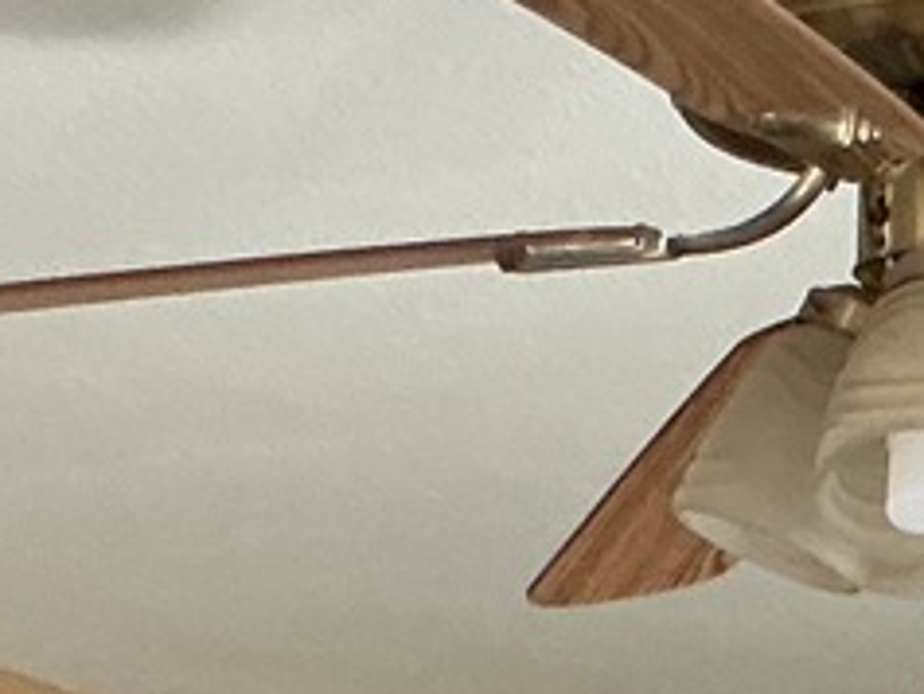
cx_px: 573
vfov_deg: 7.7
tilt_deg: -4.6
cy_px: 1770
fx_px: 4700
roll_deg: +0.1
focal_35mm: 176
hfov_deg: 11.2
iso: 250
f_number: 1.8
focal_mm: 3
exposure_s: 1/50
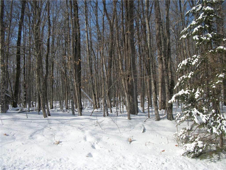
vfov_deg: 44.2
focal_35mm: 32
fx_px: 209
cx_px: 113
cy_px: 85
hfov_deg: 56.8
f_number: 8.8
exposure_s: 1/250
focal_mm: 5.7
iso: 80
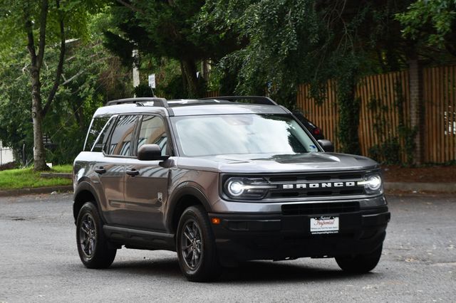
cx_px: 228
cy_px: 152
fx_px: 1608
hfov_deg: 16.1
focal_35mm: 127
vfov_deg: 10.8
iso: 200
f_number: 5.6
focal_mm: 85
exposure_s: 1/250
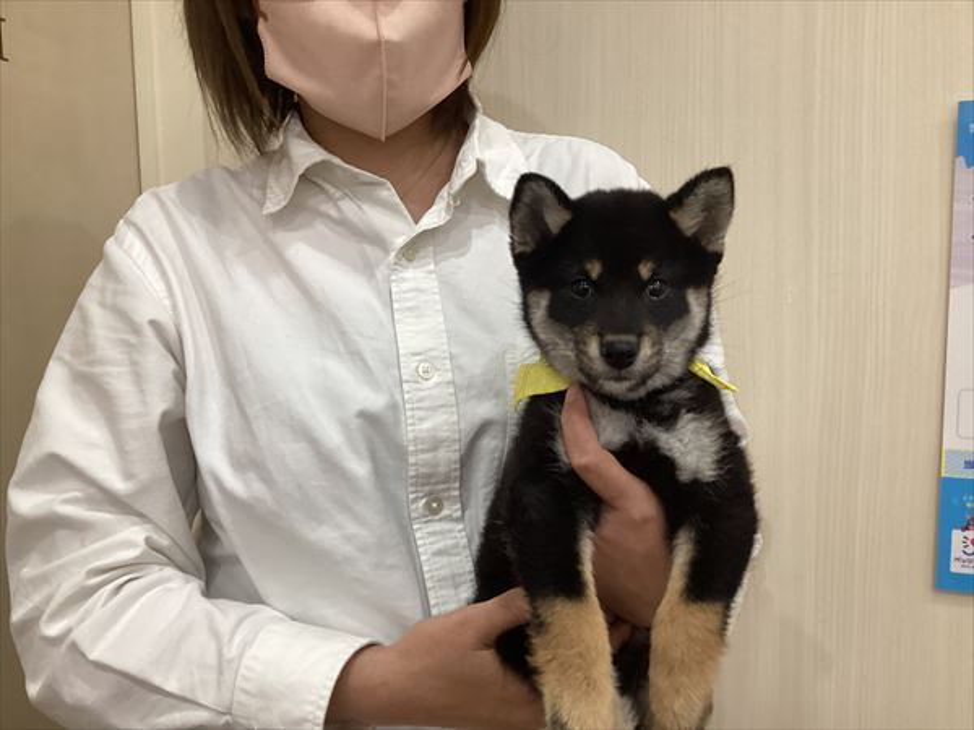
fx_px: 872
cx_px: 487
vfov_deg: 45.4
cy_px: 365
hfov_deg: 58.4
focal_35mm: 31
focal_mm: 3.3
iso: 160
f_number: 2.4
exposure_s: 1/60
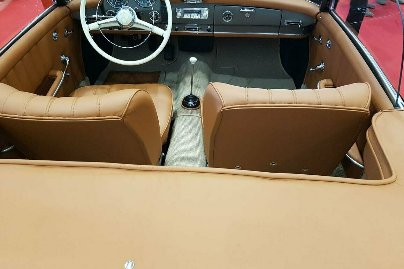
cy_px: 122
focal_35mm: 28
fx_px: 314
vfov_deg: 46.4
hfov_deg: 65.5
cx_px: 204
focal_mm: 4.2
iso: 250
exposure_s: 1/20
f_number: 1.7
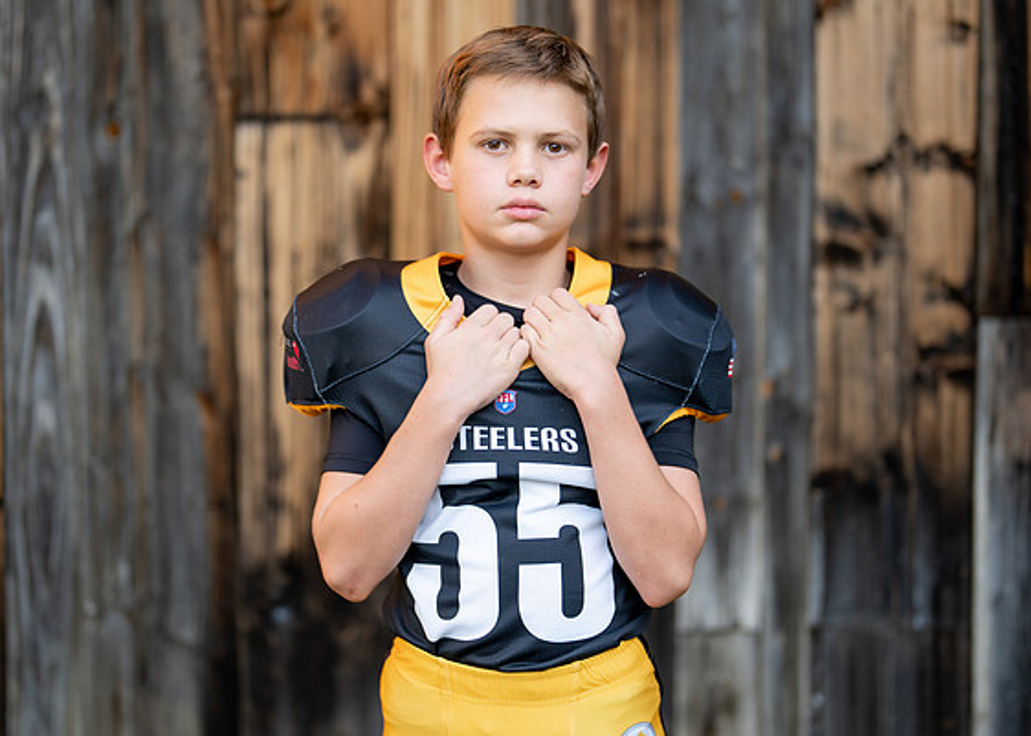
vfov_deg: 22.9
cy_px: 372
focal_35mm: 62
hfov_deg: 31.7
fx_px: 1815
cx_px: 515
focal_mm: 50
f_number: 1.2
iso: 100
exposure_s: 1/1600
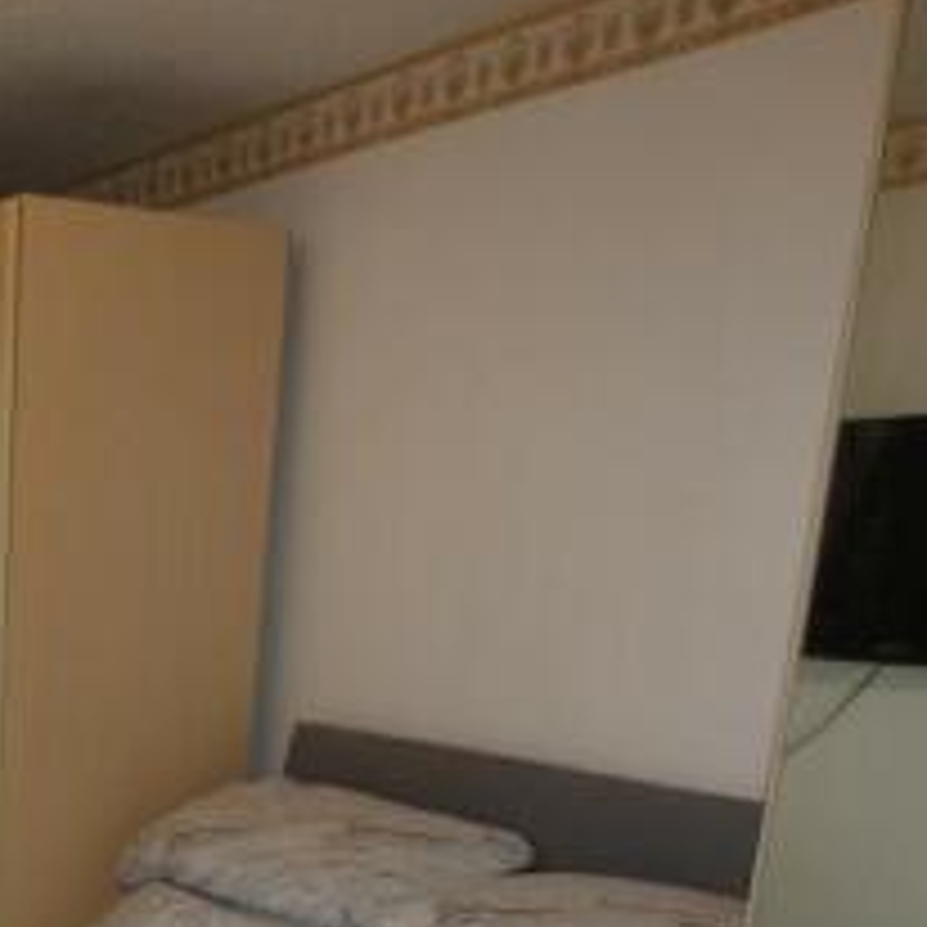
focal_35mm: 50
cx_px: -61
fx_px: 1515
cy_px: 961
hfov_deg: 30.8
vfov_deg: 31.1
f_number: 2.8
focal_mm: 3.6
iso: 80
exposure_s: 1/60
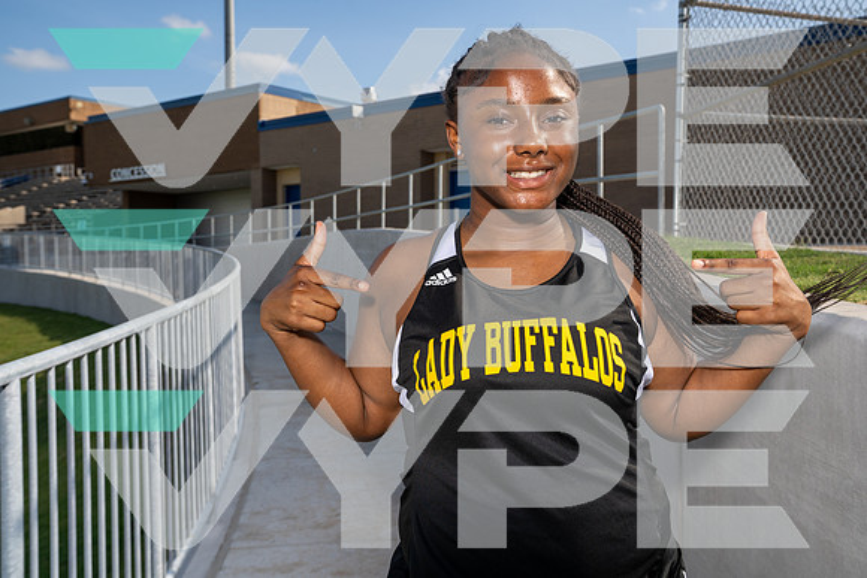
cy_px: 289
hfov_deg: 53.1
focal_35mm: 36
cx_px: 434
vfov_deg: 36.9
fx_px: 867
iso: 100
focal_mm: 36
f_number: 8
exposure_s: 1/250
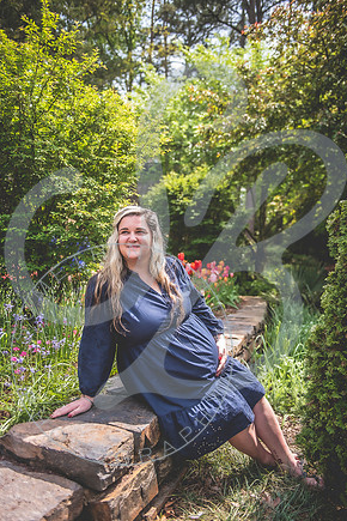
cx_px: 176
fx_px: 434
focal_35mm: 30
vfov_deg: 61.9
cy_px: 263
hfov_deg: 43.6
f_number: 2.8
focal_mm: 29
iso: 64
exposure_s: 1/500
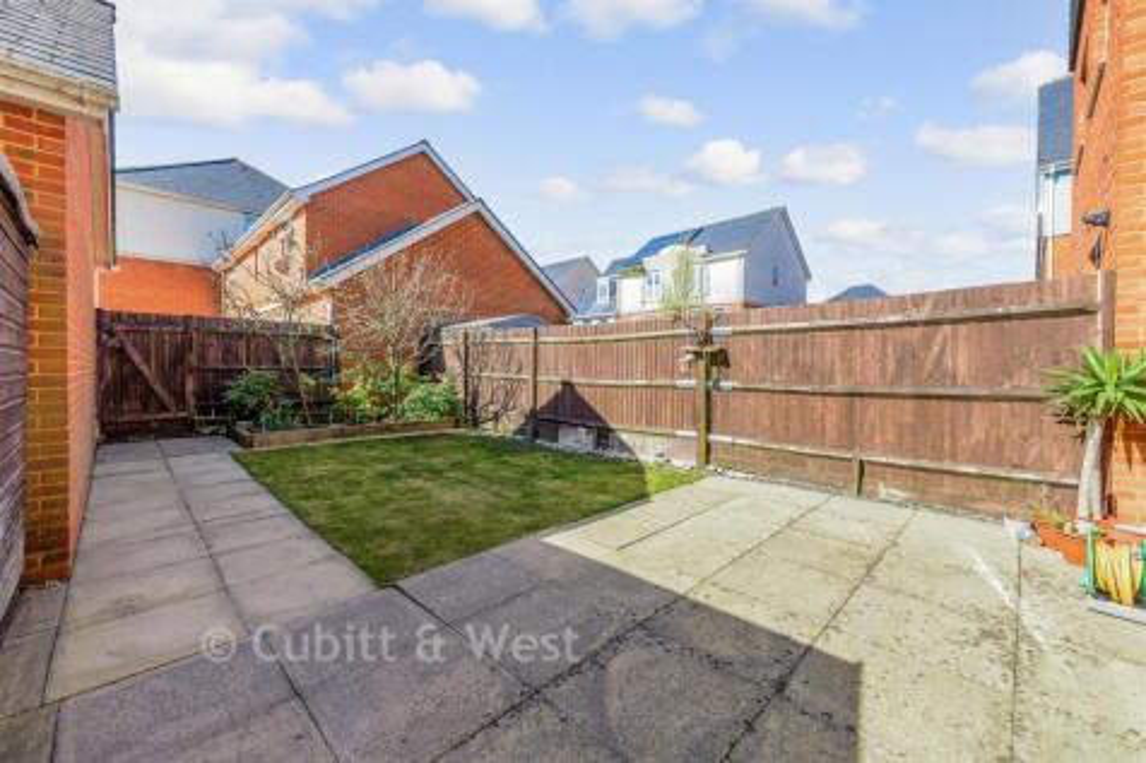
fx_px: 445
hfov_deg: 104.3
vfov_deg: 81.2
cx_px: 573
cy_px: 382
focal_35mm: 14
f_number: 8
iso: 400
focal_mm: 14
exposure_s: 1/500
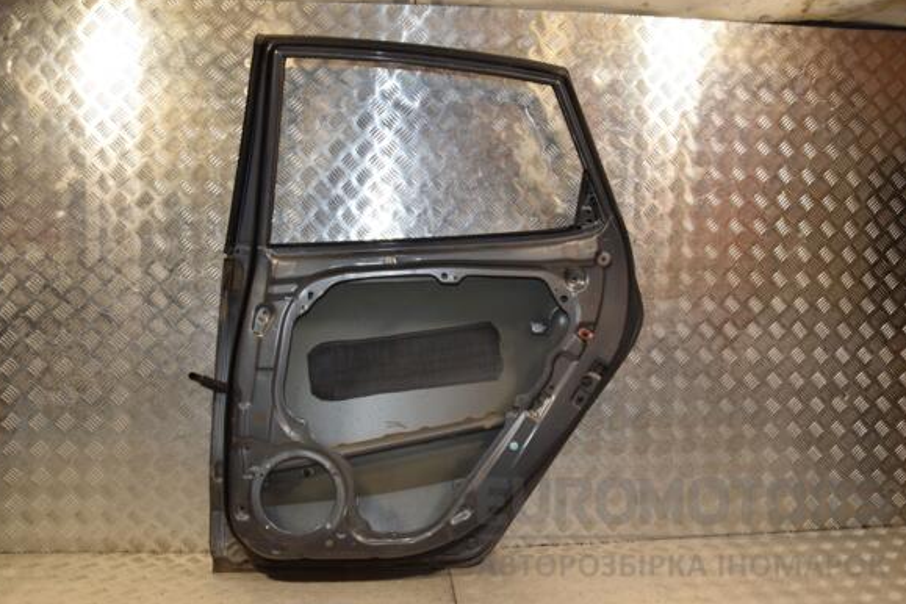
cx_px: 448
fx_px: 705
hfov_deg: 65.5
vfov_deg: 46.4
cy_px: 293
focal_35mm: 28
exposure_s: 1/200
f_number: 6.3
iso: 800
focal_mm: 18
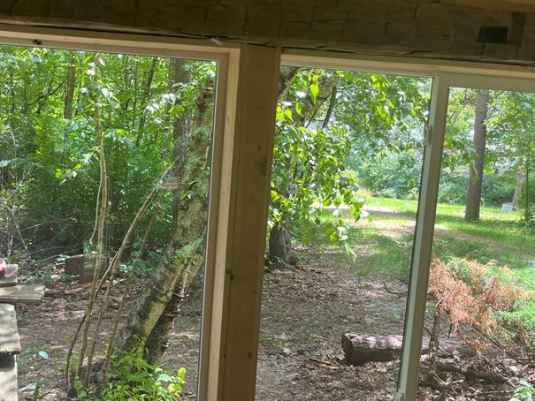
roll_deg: -4.8
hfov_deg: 42.2
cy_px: 274
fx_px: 680
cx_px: 170
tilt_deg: -10.9
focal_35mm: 44
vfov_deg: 32.6
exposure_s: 1/133
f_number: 1.6
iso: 32
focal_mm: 5.1
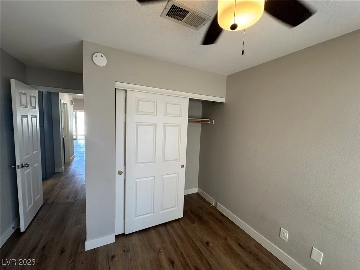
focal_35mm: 14
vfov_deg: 85.7
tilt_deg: -5.2
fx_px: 146
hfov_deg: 102.1
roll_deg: -2.1
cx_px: 180
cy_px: 135
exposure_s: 1/120
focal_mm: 2.22
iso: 160
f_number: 2.2
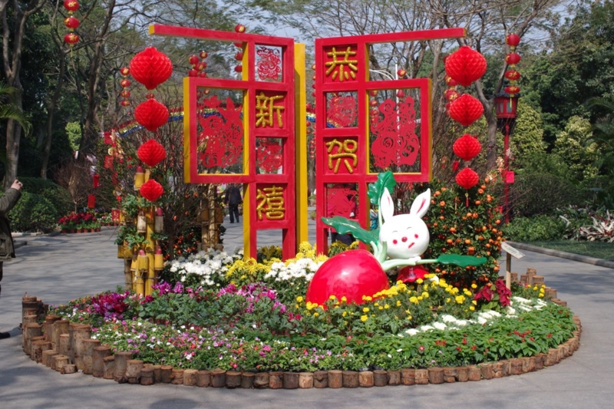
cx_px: 307
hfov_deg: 38.2
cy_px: 204
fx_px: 887
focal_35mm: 52
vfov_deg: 26.0
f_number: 10
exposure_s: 1/100
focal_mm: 35
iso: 100
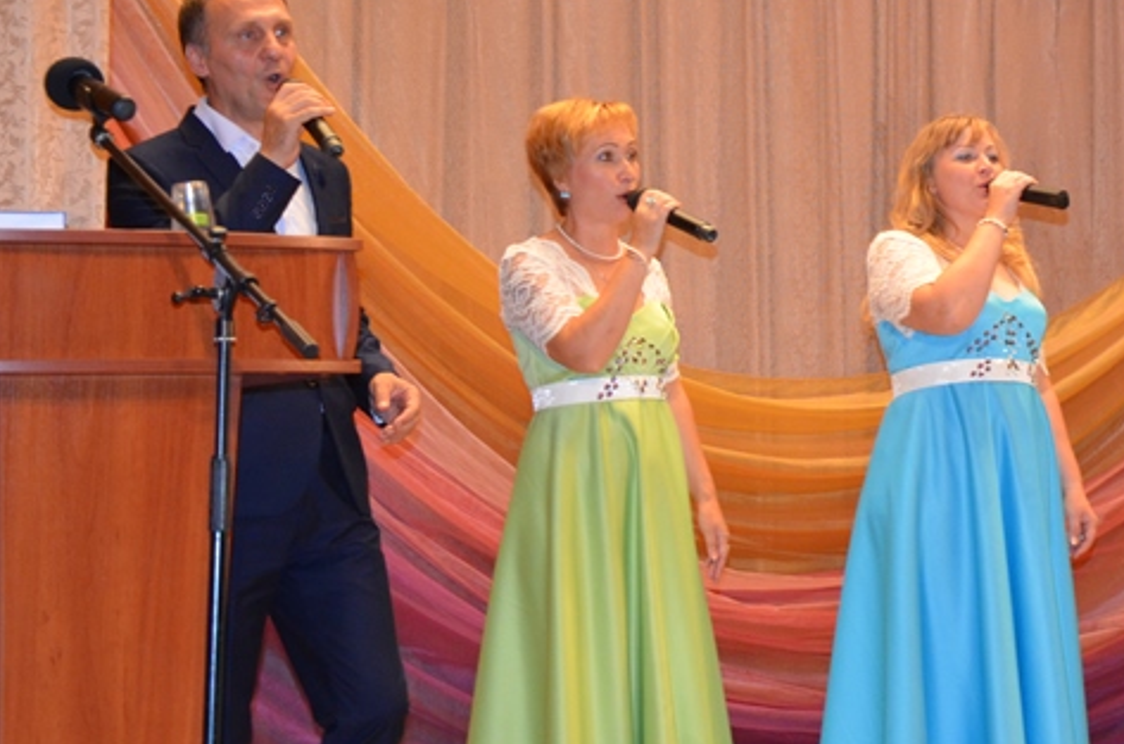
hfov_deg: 19.3
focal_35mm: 104
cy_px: 166
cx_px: 1041
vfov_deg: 13.0
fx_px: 3239
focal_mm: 32
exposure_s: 1/60
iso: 1100
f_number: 4.2
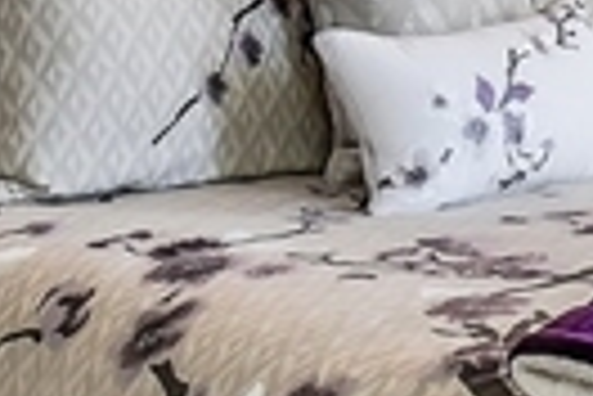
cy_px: -232
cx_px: 710
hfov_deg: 16.9
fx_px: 1911
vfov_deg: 11.3
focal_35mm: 116
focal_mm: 10
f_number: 8
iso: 125
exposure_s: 1/15
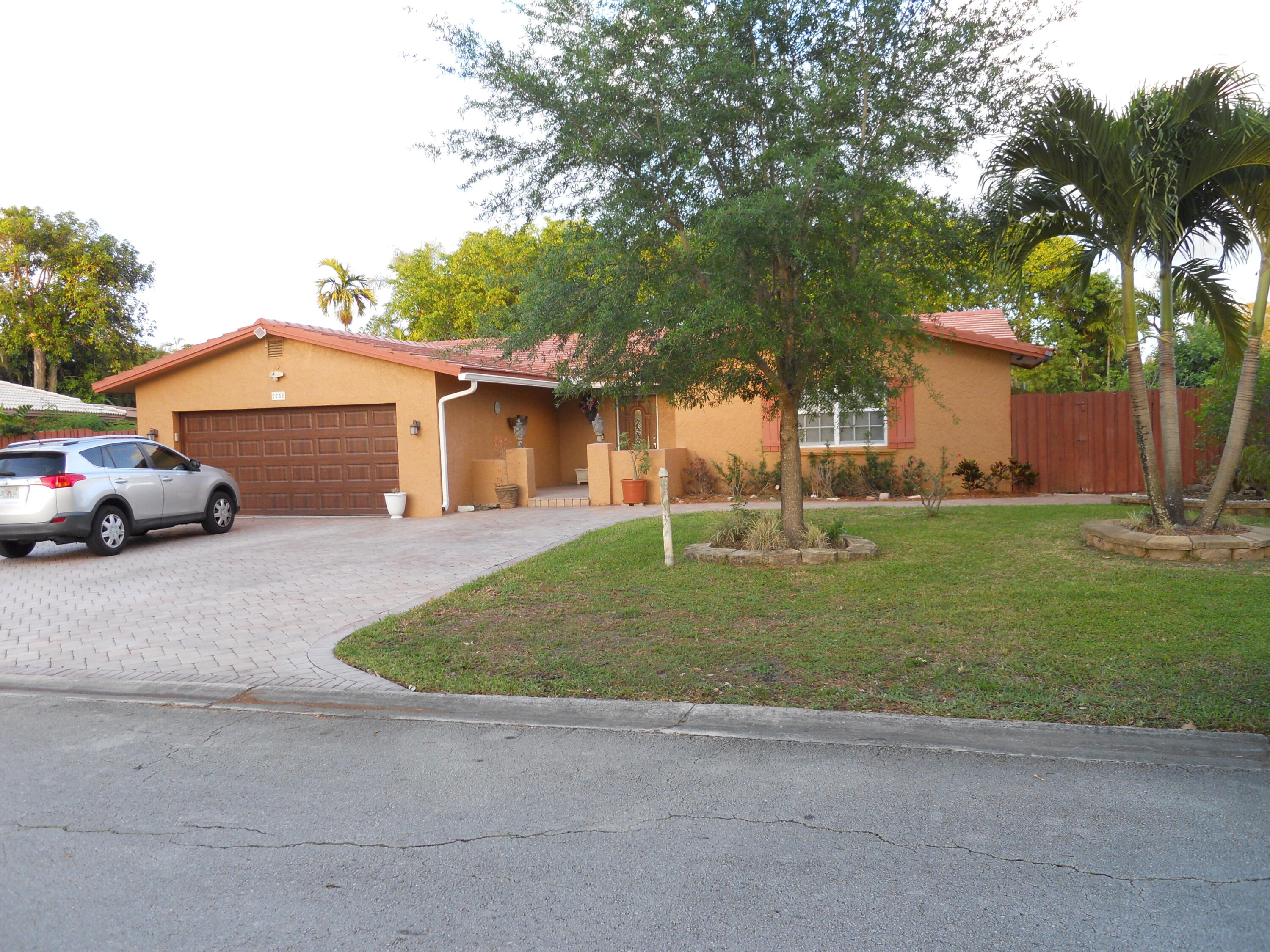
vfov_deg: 49.7
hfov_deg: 63.4
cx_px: 635
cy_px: 476
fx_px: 1027
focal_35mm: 28
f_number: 2.7
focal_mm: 5
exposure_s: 1/60
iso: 100
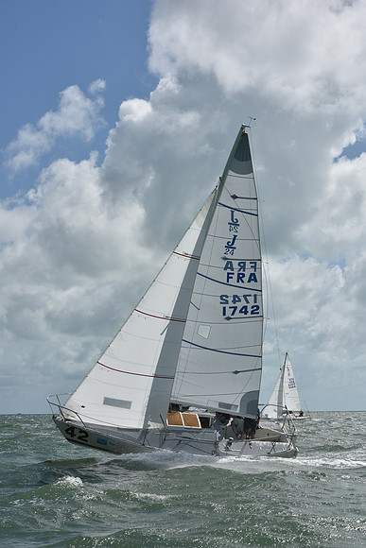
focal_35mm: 70
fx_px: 1067
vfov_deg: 28.8
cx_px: 183
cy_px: 274
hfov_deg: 19.5
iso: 250
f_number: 10
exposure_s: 1/1600
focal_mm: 70
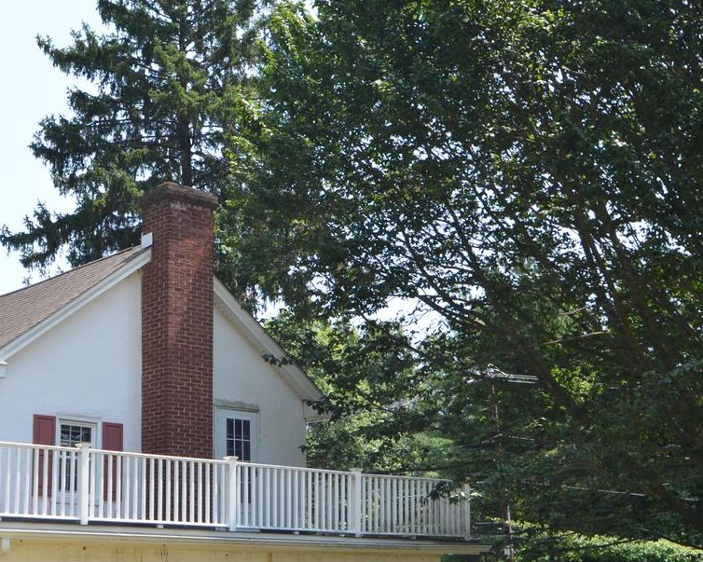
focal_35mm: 59
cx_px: 183
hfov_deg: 31.4
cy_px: 398
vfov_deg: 25.6
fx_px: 1227
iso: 200
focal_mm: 22
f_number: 8
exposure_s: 1/200
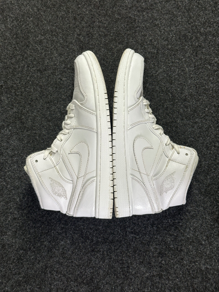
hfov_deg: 30.3
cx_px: 110
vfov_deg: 39.7
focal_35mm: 48
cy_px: 146
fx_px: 405
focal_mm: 6.86
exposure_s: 1/50
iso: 125
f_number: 1.78
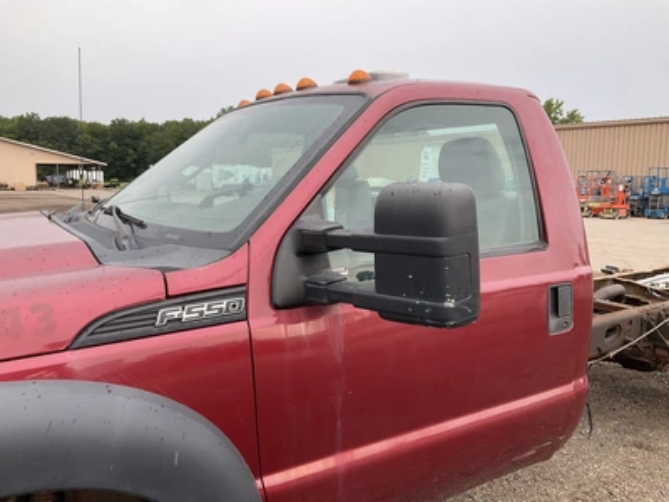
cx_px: 334
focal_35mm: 29
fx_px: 560
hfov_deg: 61.7
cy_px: 251
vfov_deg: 48.2
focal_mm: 3
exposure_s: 1/273
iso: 25
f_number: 1.8
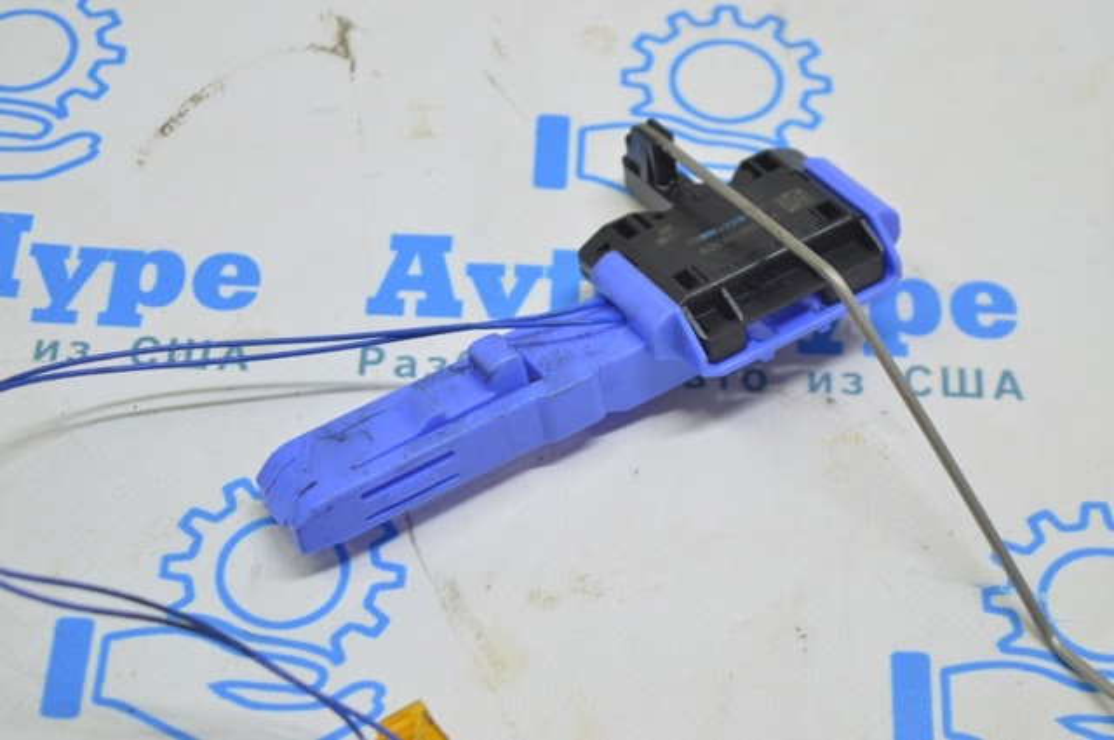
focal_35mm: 82
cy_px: 370
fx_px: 2550
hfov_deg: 24.6
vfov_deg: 16.5
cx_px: 557
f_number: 5.6
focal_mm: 55
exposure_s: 1/20
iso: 400
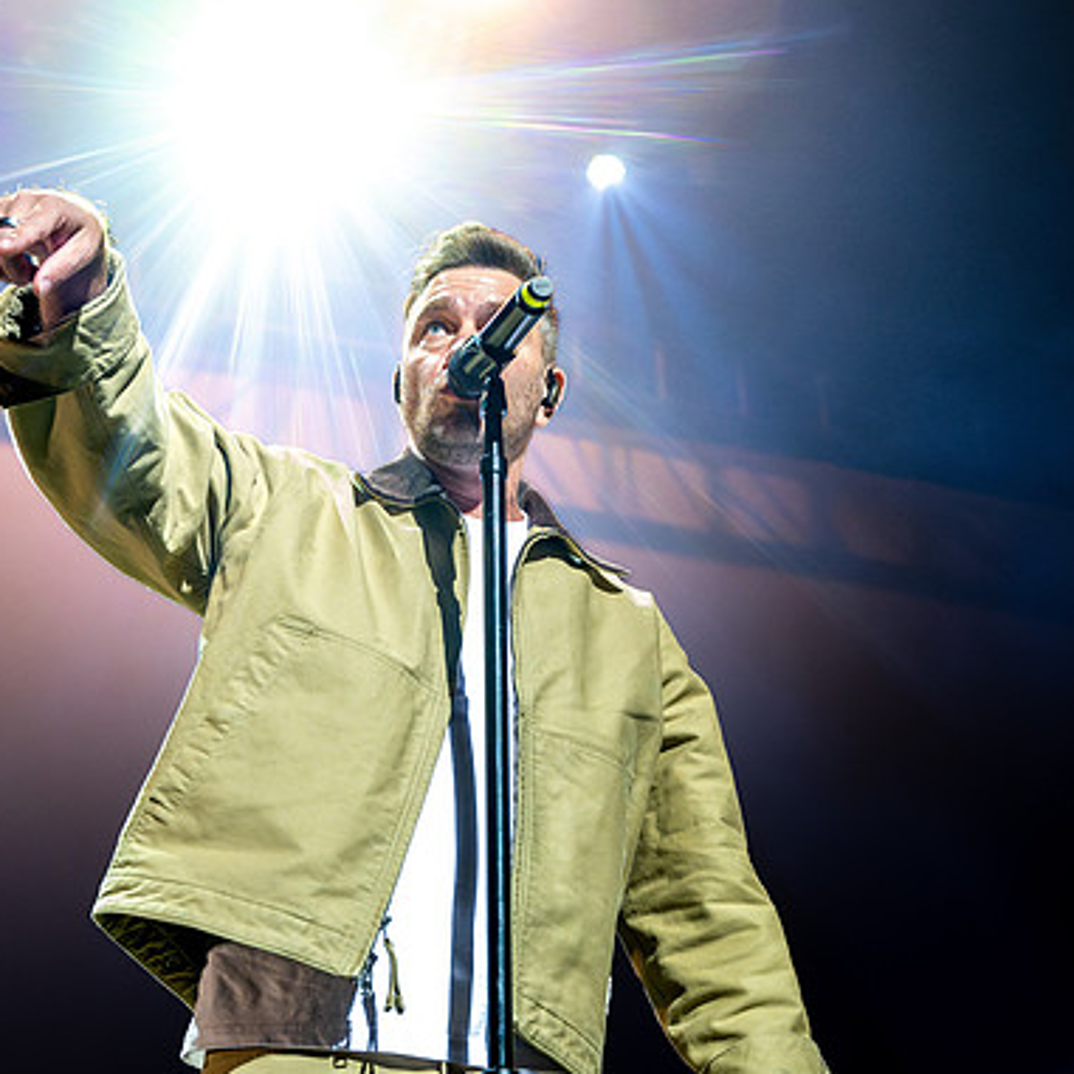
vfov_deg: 22.7
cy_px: 472
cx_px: 435
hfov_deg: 22.7
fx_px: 2668
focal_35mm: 76
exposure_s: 1/100
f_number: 4
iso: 5000
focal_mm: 52
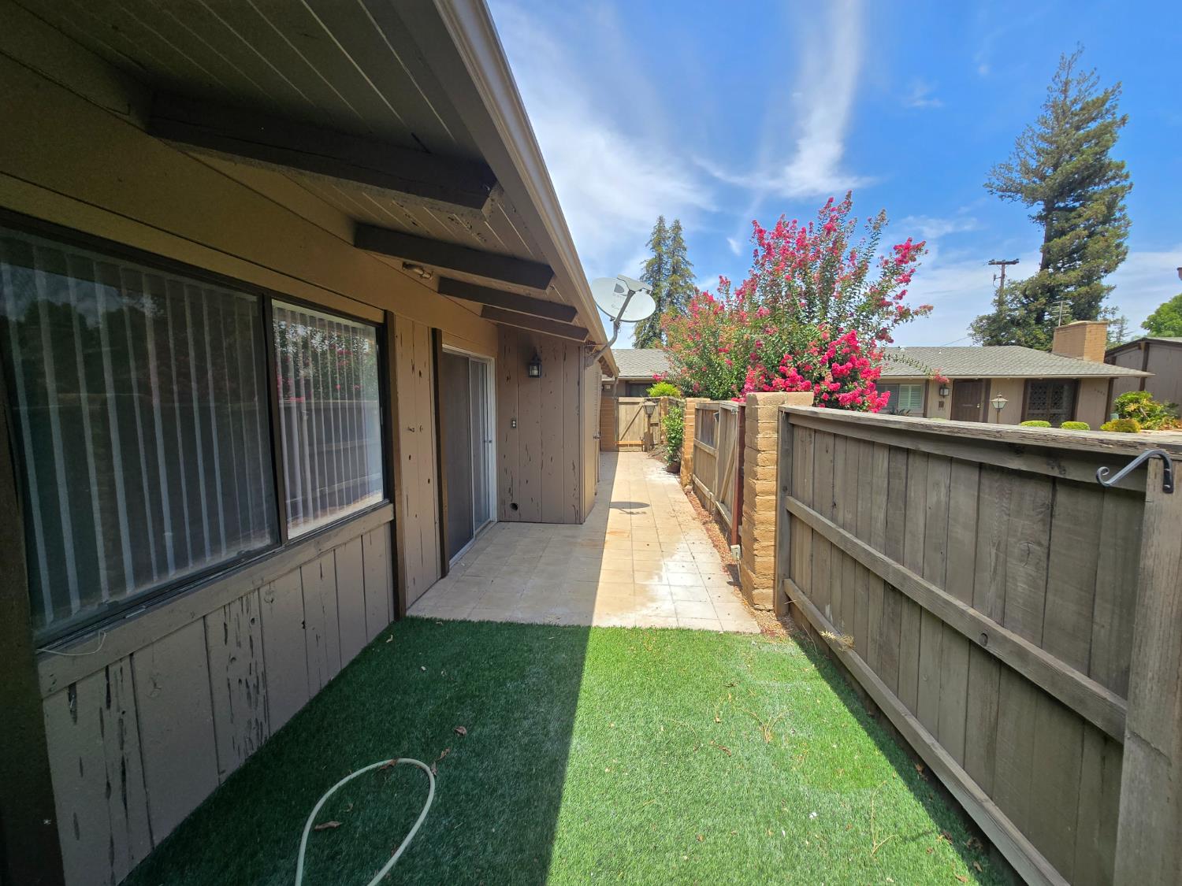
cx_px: 591
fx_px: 444
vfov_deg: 89.9
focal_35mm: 13
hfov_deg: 106.2
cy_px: 443
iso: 50
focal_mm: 2.2
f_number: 2.2
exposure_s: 1/1286
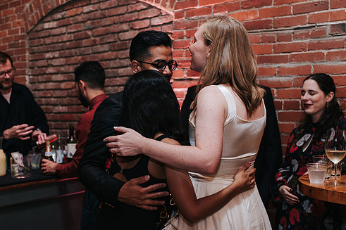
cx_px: 145
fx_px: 471
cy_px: 138
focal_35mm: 49
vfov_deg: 27.4
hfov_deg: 40.2
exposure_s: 1/200
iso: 800
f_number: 3.2
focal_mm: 35
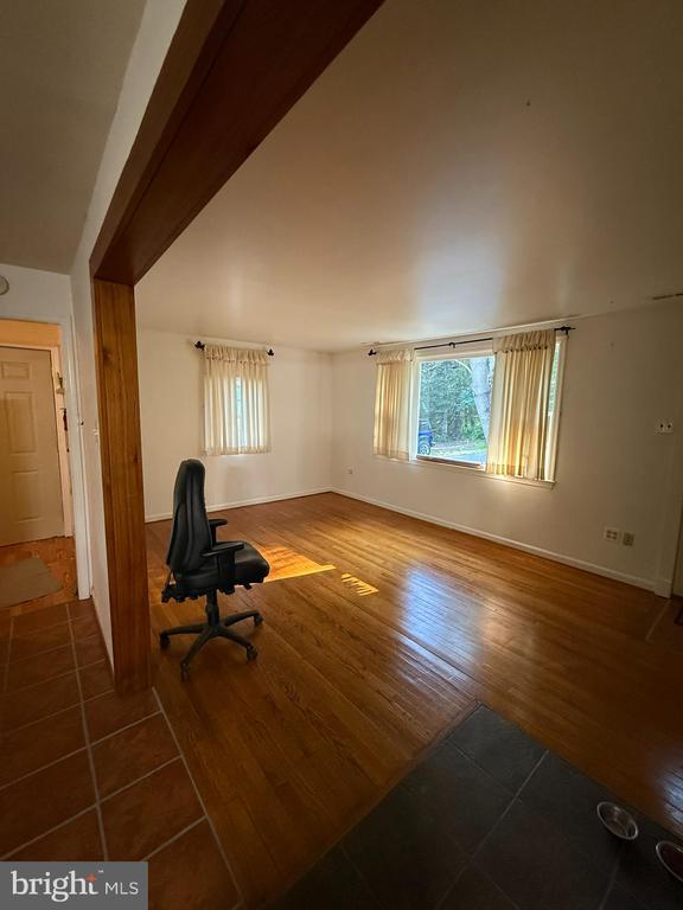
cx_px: 342
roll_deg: -1.1
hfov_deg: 85.7
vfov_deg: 102.1
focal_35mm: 14
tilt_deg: -7.6
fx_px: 368
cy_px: 455
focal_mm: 2.22
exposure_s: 1/60
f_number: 2.2
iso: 800
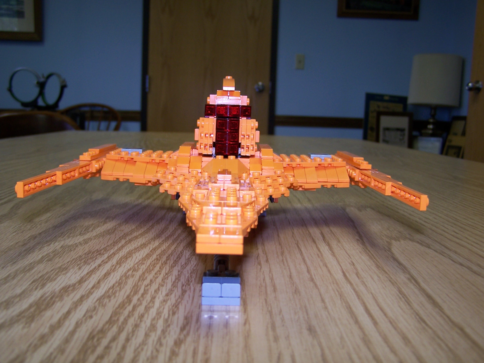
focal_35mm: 38
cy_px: 182
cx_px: 242
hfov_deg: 49.0
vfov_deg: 37.7
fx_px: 531
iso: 80
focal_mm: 6.3
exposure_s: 1/60
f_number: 2.8
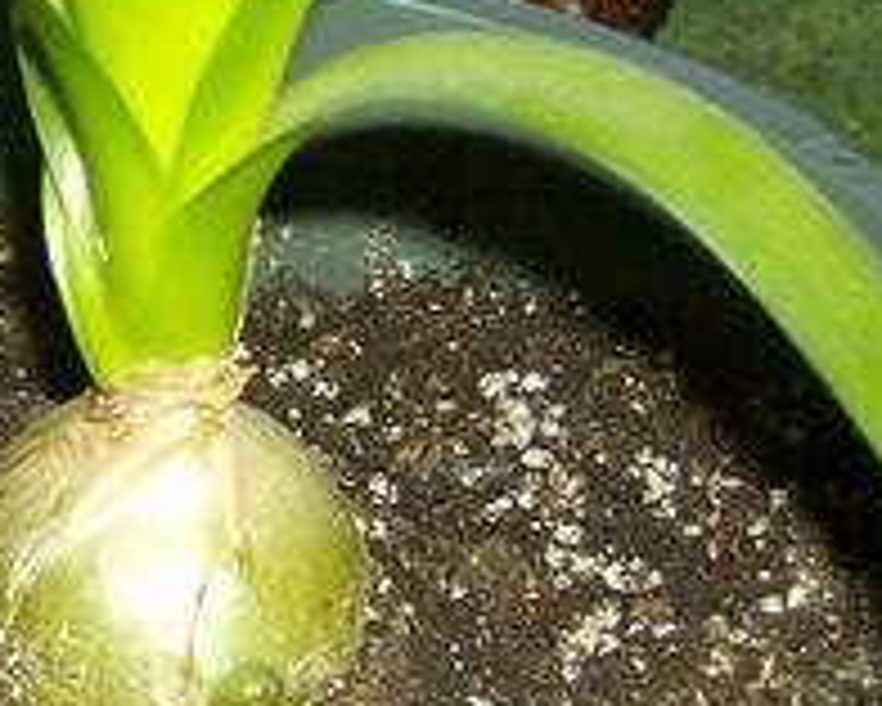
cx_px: 94
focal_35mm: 79
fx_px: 2063
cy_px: 463
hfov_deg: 23.5
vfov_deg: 19.4
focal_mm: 6
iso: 200
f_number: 2.8
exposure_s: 1/60
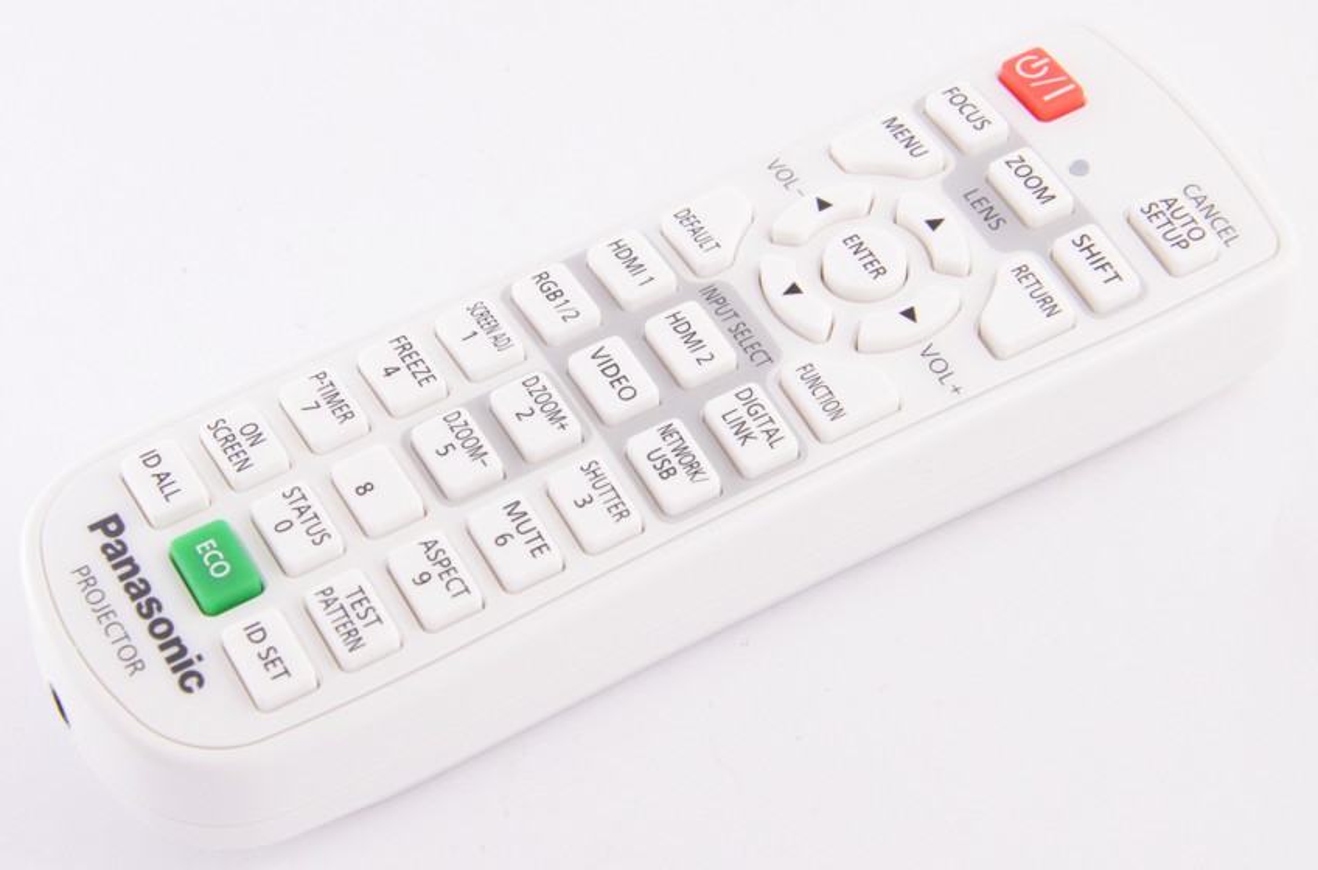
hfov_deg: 27.1
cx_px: 659
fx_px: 2738
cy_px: 435
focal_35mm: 75
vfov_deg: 18.1
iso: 2500
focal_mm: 50
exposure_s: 1/100
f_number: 13
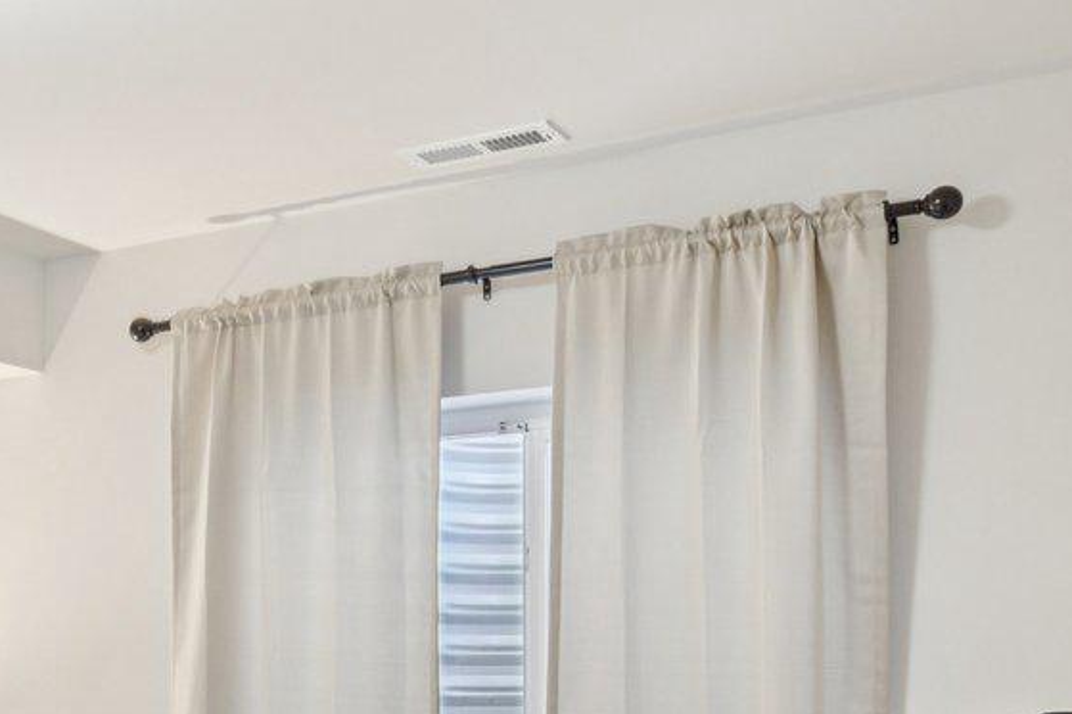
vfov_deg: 23.6
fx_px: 1637
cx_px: -98
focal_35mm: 55
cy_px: 711
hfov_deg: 32.1
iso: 400
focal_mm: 15
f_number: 8
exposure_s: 1/8
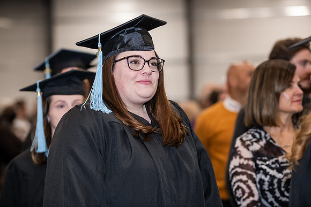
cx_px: 156
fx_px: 1037
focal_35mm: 120
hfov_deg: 17.1
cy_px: 104
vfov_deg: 11.4
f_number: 3.2
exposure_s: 1/200
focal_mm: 120
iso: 2500
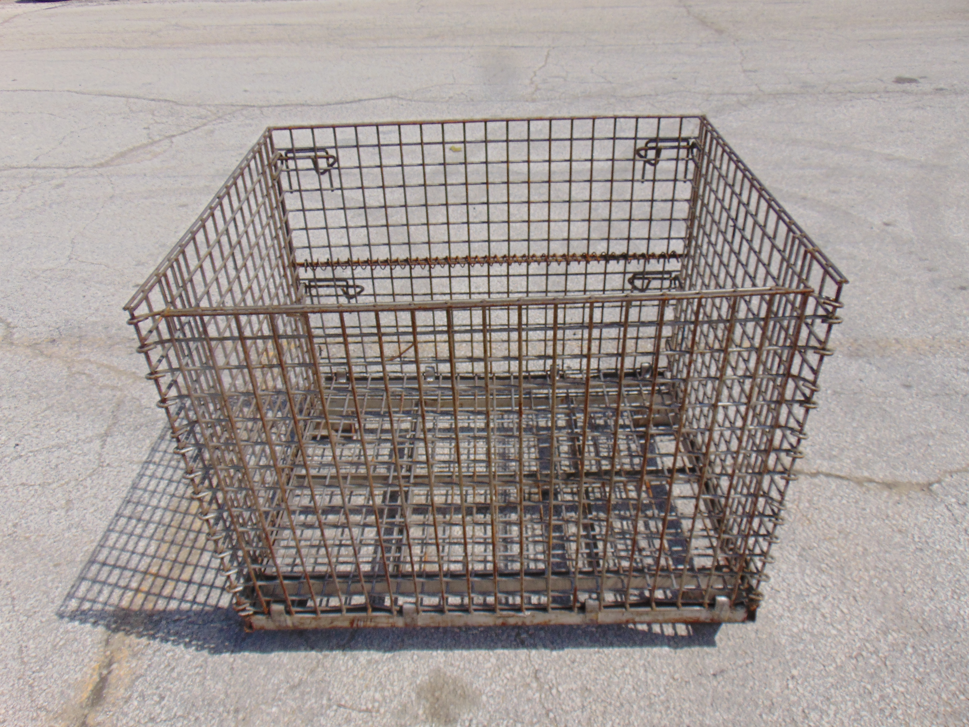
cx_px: 484
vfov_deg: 54.9
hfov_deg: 69.4
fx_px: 700
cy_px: 364
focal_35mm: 25
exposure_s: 1/400
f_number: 7.7
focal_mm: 4.5
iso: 80
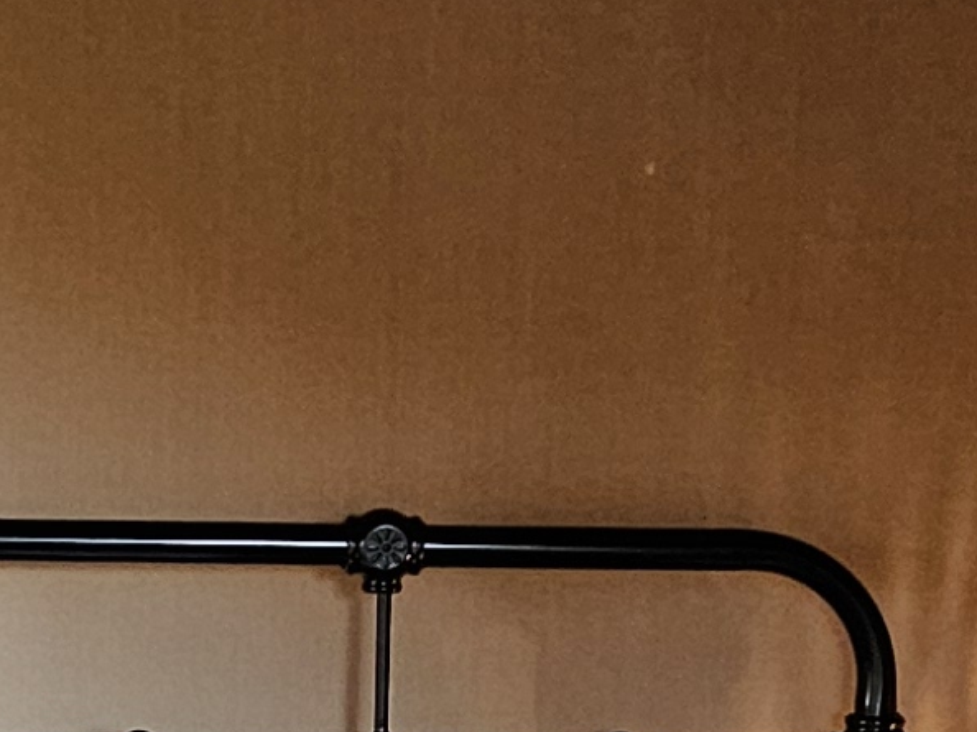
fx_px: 4373
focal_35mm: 155
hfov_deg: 12.7
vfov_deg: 9.3
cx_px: 222
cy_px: 1054
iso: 160
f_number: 1.8
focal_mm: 5.4
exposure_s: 1/100
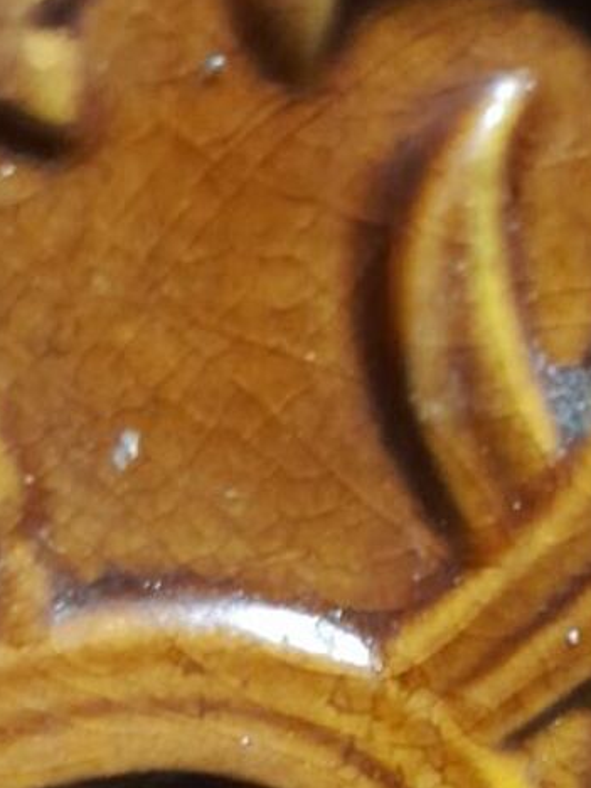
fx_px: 1685
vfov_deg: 24.2
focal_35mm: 74
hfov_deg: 19.1
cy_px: 913
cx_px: 643
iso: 1000
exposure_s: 1/10
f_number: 1.8
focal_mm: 3.98
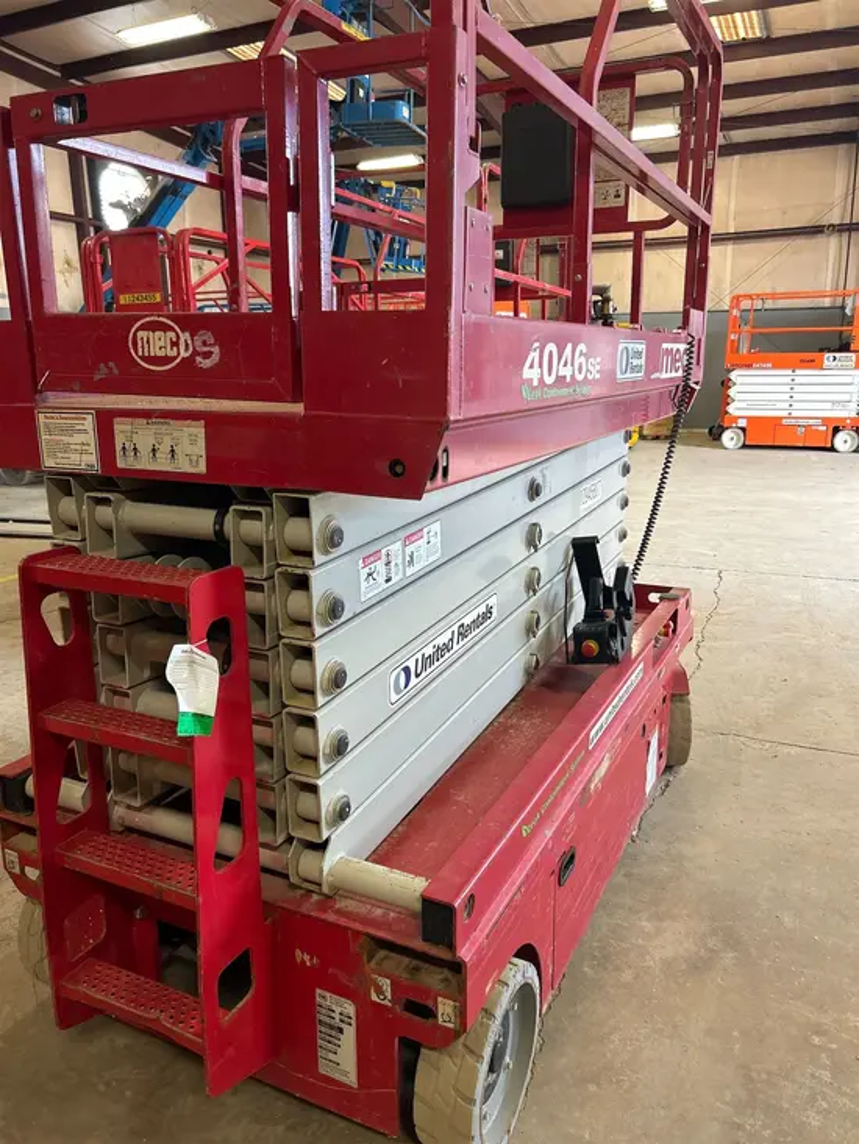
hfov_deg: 53.1
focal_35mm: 26
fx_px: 860
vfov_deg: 67.3
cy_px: 572
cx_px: 430
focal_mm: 5.7
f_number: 1.5
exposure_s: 1/60
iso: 100
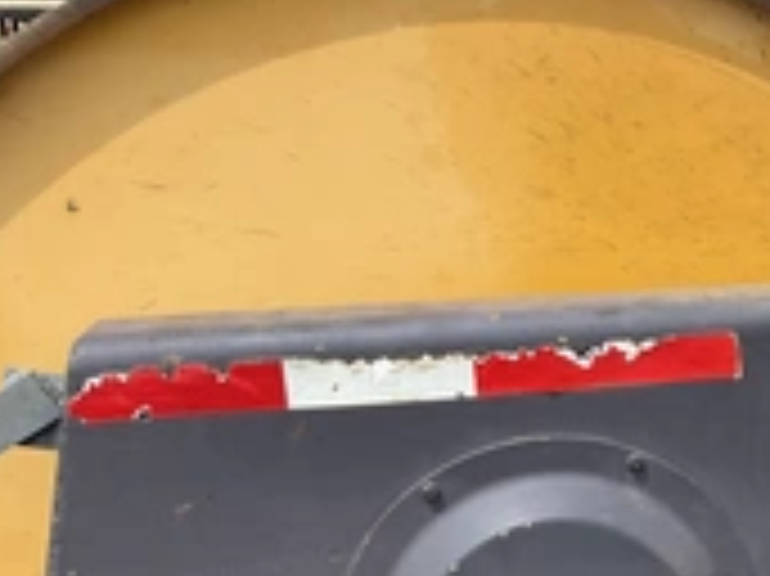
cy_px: 500
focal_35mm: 68
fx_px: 1512
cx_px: 869
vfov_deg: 21.2
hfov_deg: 26.1
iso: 25
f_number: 1.8
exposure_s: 1/898
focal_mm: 3
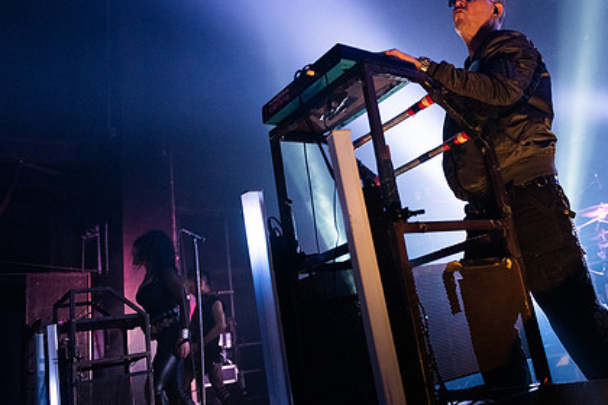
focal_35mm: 36
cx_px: 414
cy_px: 163
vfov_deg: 36.7
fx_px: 608
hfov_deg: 51.9
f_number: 3.2
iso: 3200
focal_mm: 24
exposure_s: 1/500
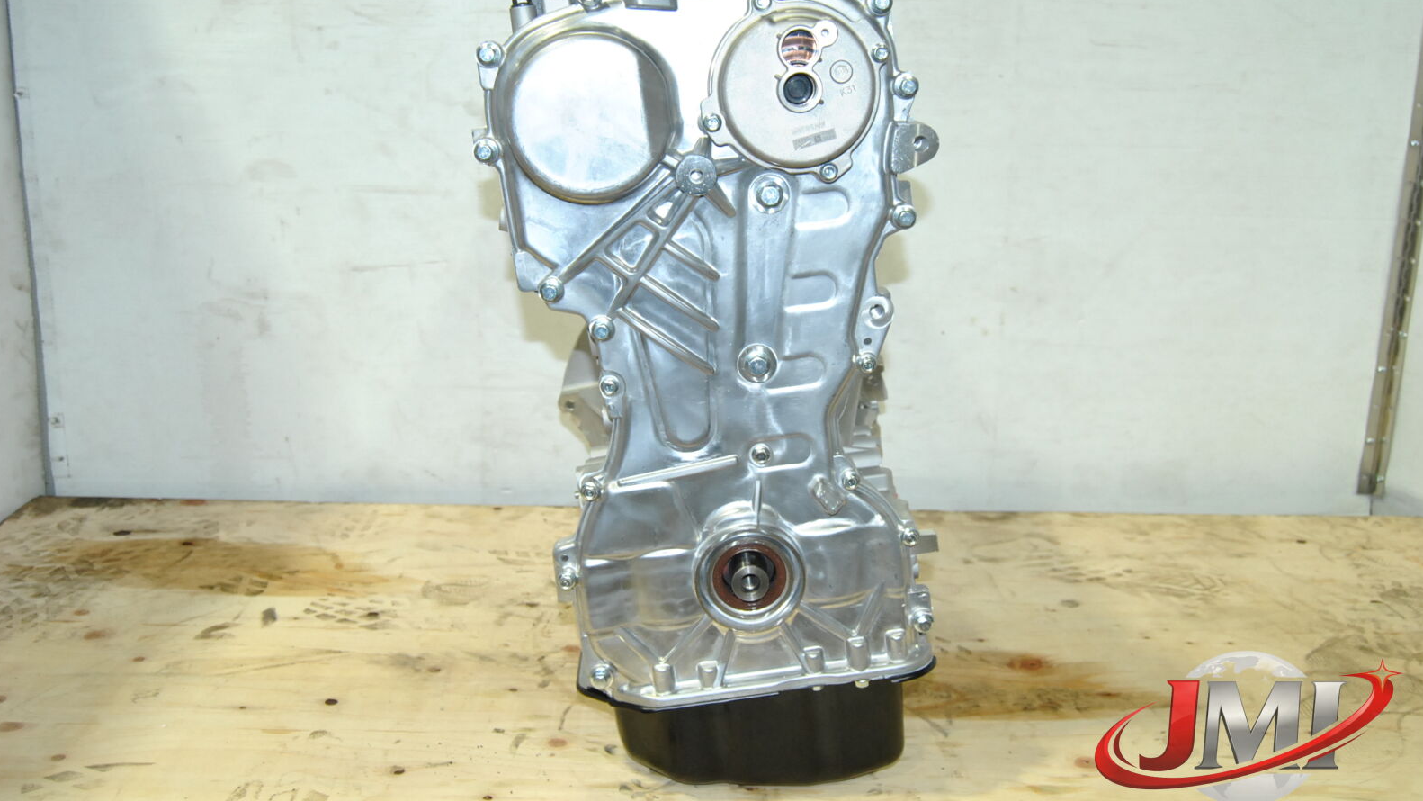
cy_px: 354
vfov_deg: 33.7
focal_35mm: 35
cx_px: 713
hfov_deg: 56.6
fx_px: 1321
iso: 800
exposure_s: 1/200
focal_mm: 22
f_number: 5
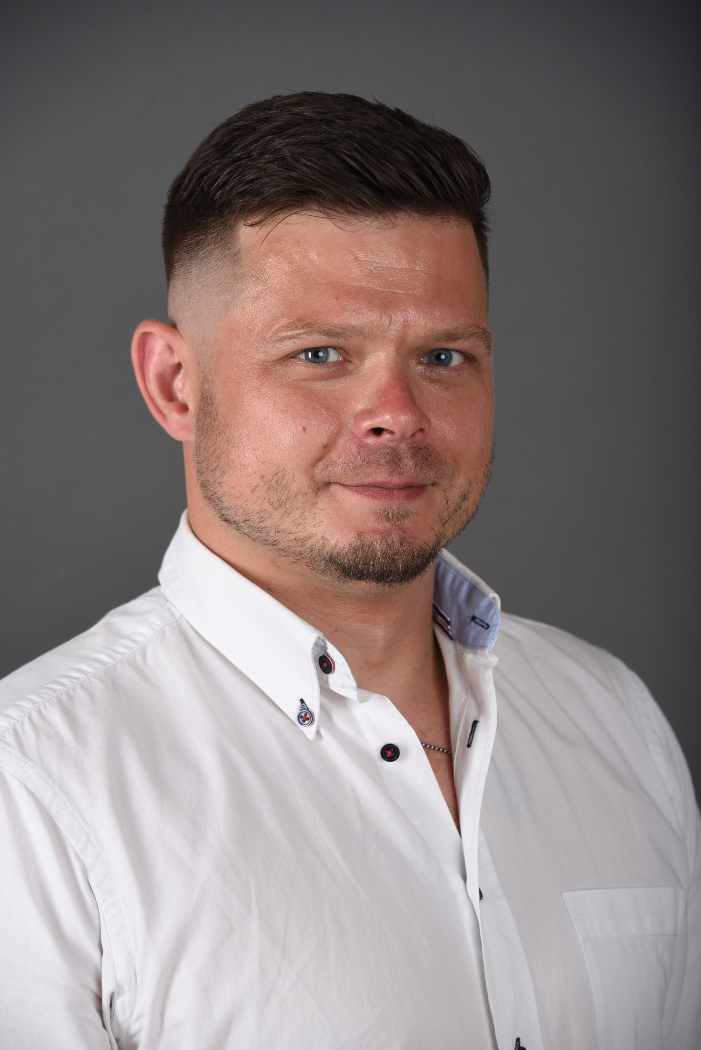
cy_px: 525
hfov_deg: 9.2
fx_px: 4377
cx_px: 350
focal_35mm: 150
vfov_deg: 13.7
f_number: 6.3
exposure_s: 1/200
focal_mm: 150
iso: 100
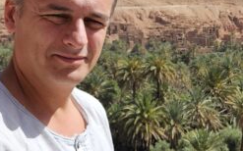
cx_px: 197
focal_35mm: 79
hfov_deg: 25.7
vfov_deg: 16.2
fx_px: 523
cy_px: 6
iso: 25
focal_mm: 5.4
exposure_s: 1/1645
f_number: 1.8
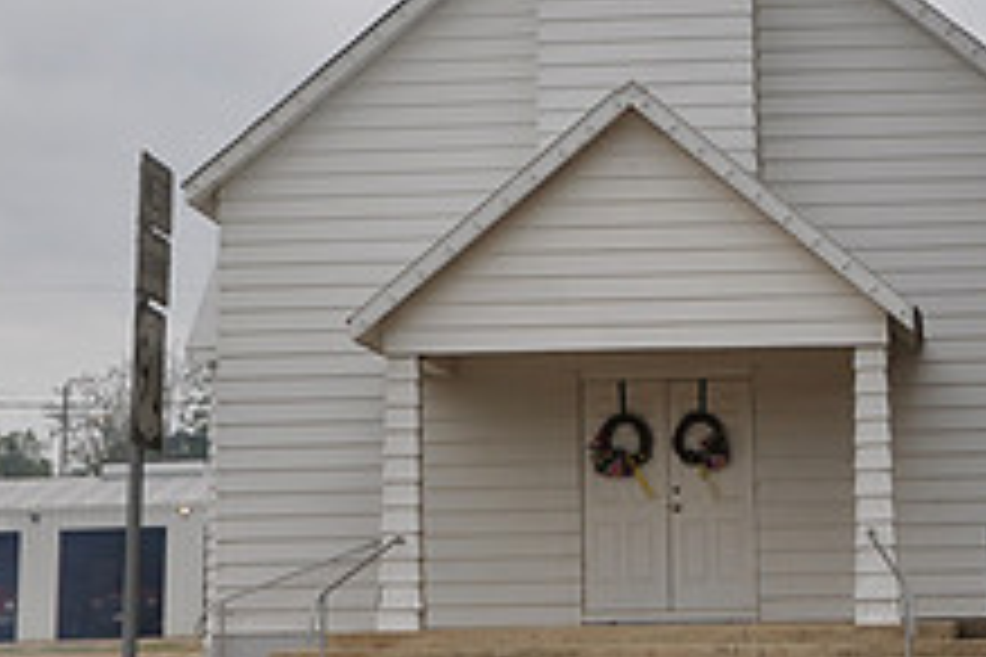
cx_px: 770
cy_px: -52
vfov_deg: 12.2
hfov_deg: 18.3
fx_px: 3040
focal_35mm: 111
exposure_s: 1/200
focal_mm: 28
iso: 200
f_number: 7.1
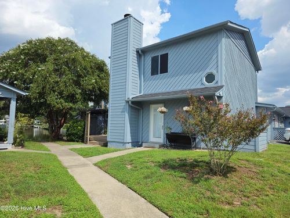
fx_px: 193
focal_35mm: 23
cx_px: 145
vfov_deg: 58.9
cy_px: 109
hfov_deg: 73.9
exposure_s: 1/7333
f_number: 1.7
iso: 80
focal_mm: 6.3
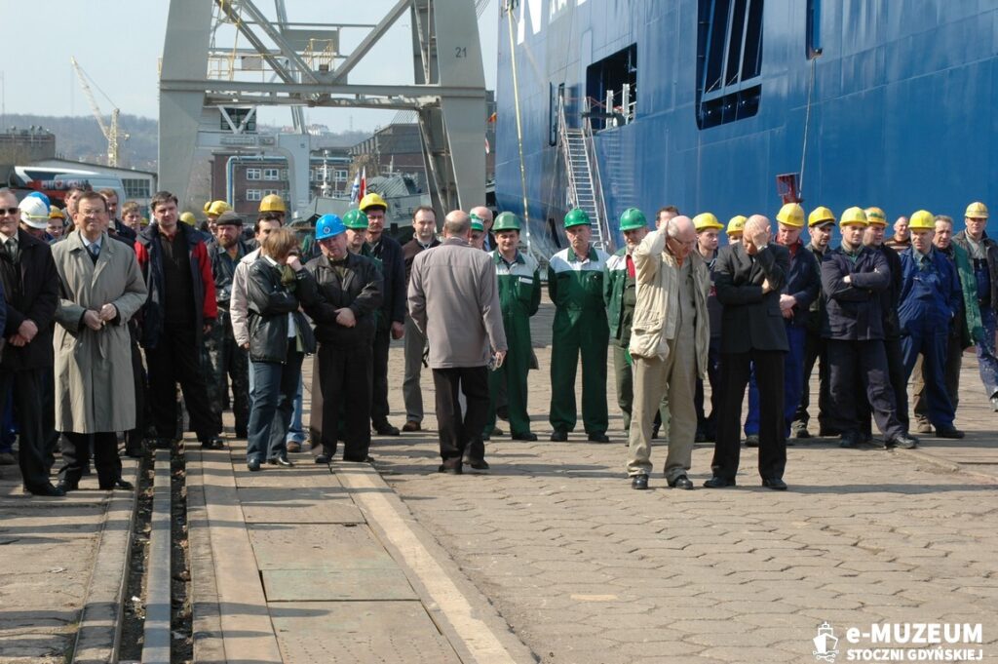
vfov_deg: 14.7
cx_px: 499
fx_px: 2576
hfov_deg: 21.9
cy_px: 332
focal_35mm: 93
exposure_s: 1/160
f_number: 11
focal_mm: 62
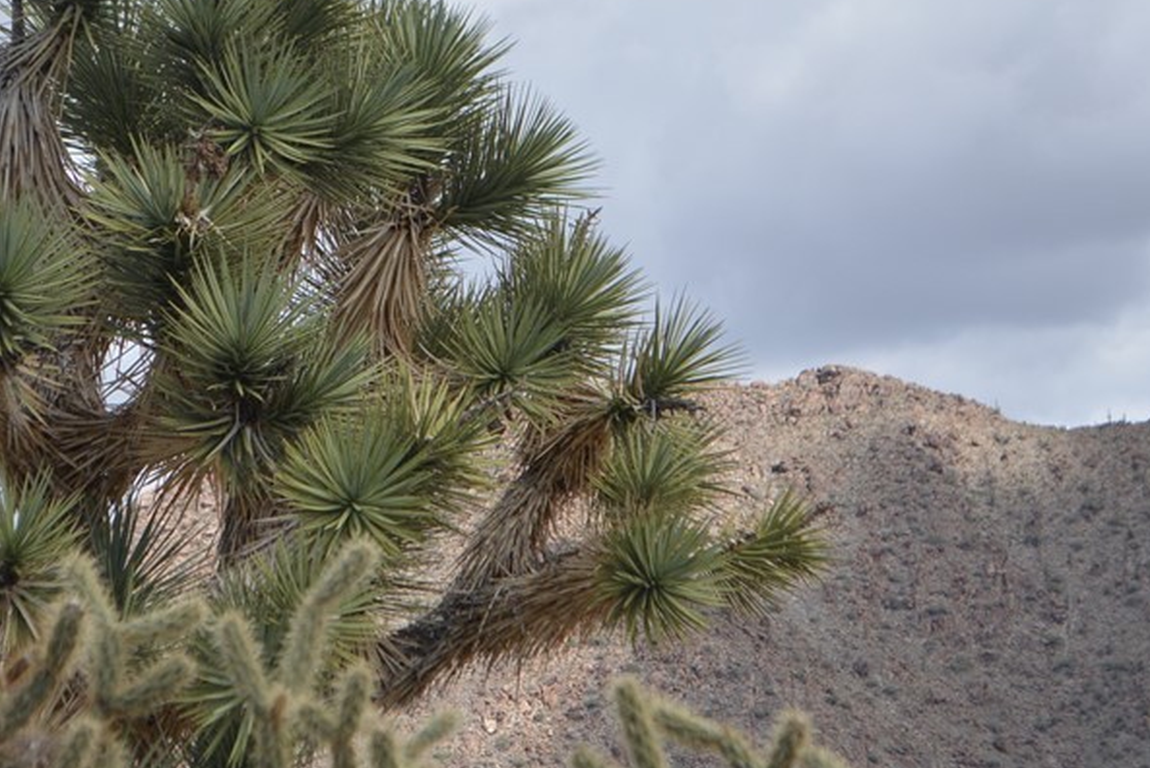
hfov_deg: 13.6
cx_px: 429
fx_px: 4823
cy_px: 425
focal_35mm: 151
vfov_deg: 9.1
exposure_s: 1/1600
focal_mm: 55
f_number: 6.3
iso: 400
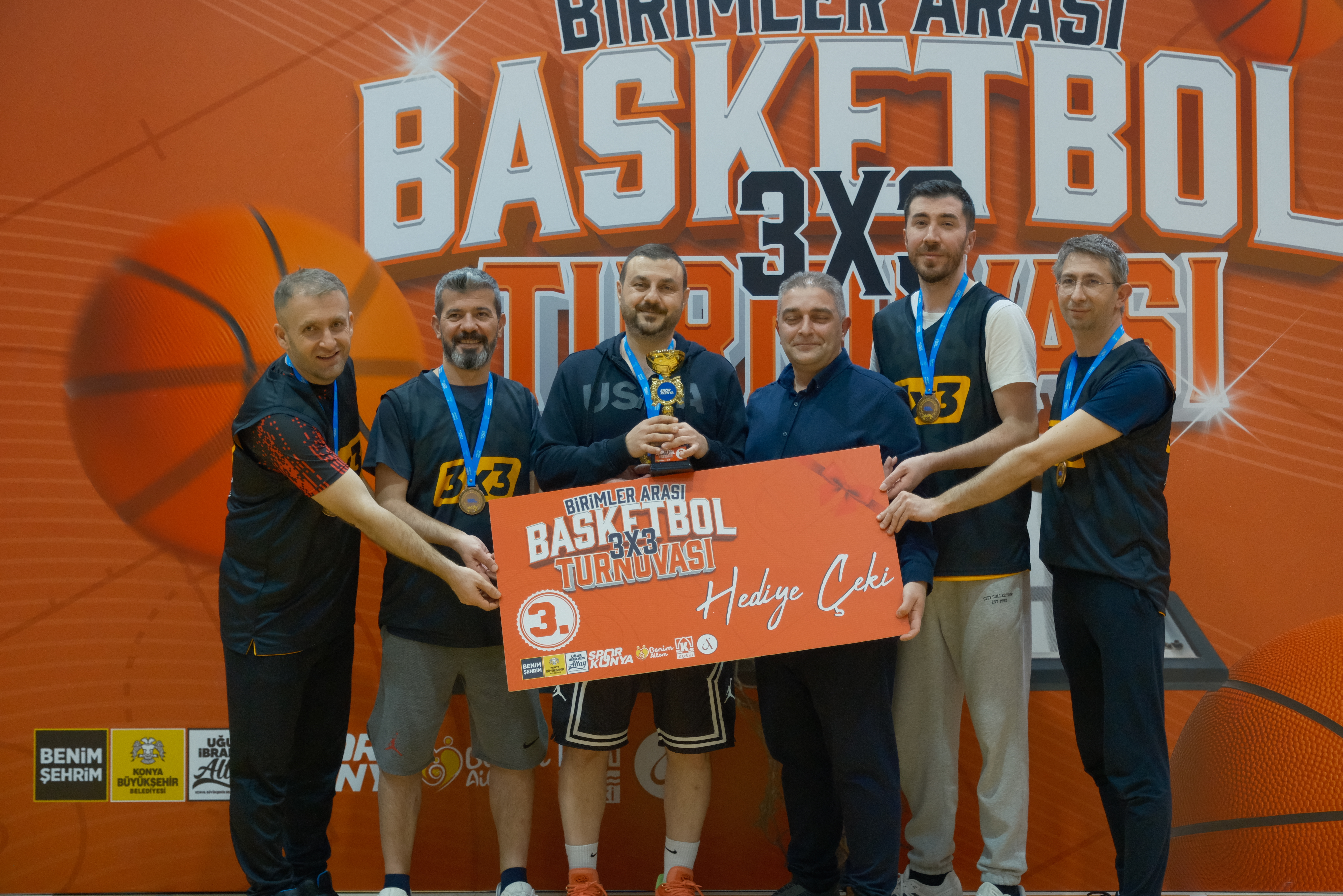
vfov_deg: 25.5
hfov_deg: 37.5
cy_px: 448
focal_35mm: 53
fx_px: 1977
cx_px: 672
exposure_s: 1/500
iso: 3200
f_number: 2.8
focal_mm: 35.3
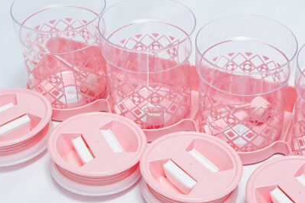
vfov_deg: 17.1
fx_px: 678
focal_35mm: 80
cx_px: 182
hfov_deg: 25.3
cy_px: 92
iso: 2500
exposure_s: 1/160
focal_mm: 31
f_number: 9
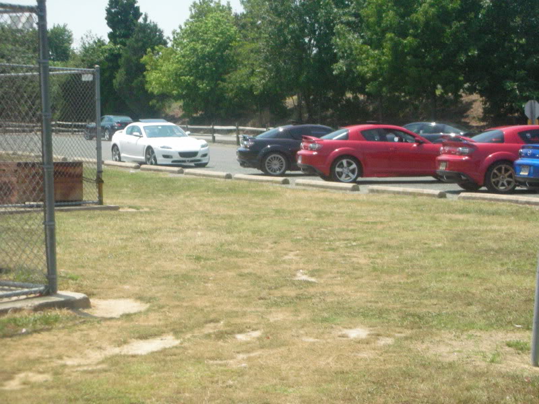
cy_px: 202
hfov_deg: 22.8
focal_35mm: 86
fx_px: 1339
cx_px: 270
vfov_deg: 17.2
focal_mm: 14.3
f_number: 13.6
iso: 400
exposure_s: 1/185
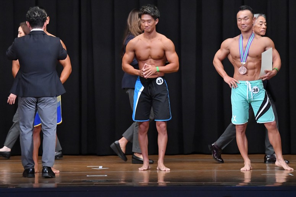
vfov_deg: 6.1
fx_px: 1849
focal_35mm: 225
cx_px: 148
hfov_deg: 9.2
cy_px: 98
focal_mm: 150
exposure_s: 1/400
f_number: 5.6
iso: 8000
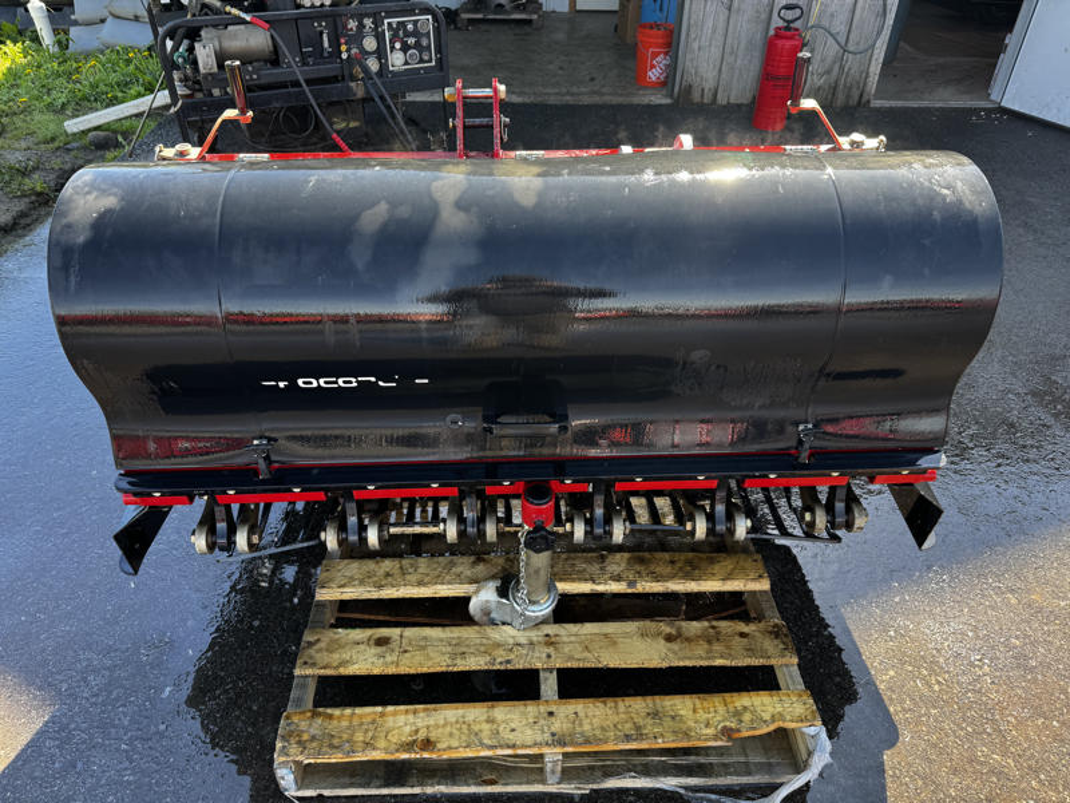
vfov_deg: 56.8
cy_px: 402
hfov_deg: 71.6
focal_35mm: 24
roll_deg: -1.7
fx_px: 742
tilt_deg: -37.3
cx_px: 535
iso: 64
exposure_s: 1/202
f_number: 1.78
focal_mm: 6.76
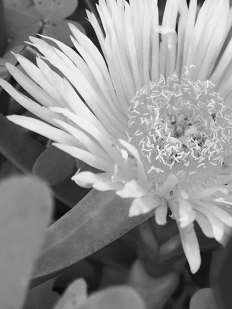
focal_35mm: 53
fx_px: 473
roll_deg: -6.7
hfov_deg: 26.9
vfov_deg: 35.7
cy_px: 95
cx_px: 194
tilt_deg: -35.8
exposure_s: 1/100
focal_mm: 4.15
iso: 25
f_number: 2.2
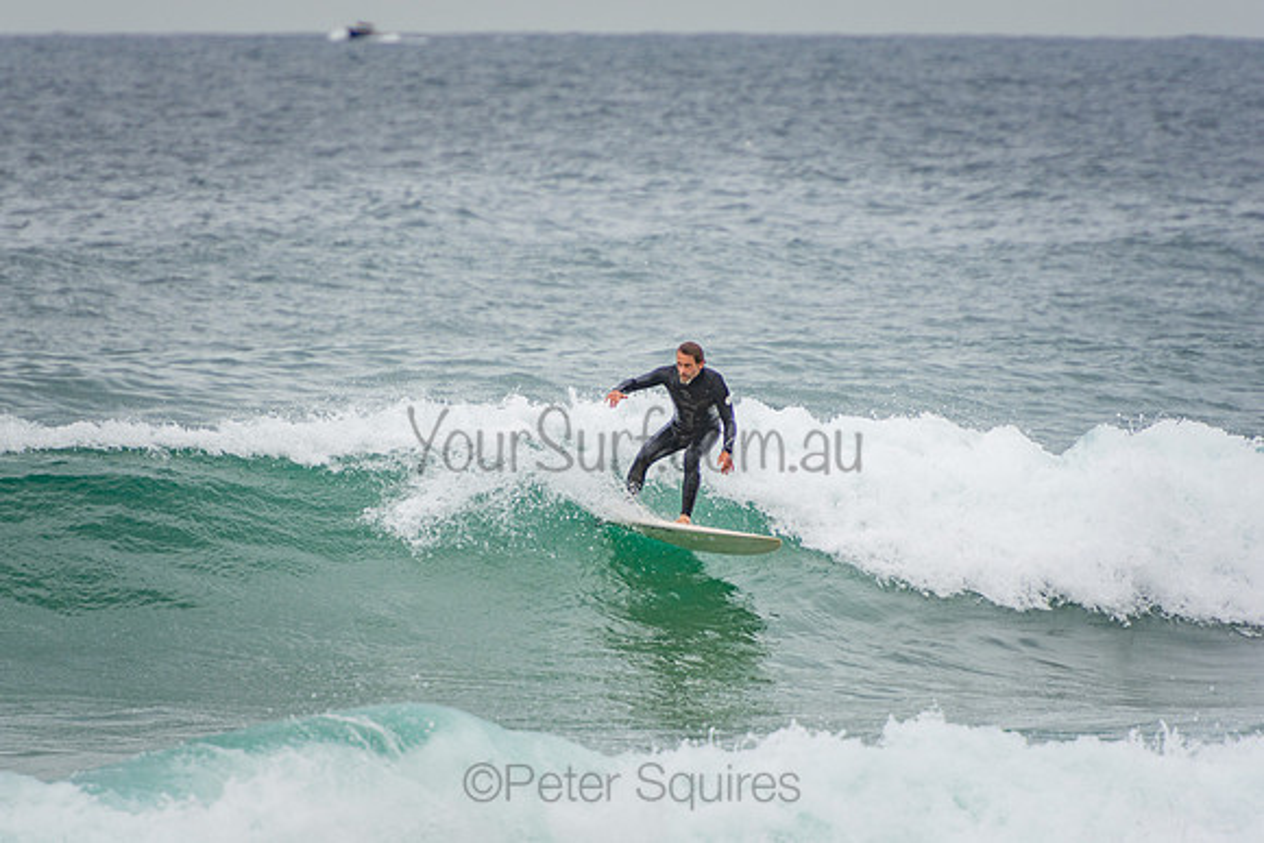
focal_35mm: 585
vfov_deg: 2.4
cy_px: 422
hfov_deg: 3.5
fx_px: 20544
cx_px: 632
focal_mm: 390
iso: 250
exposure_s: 1/1600
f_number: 5.6
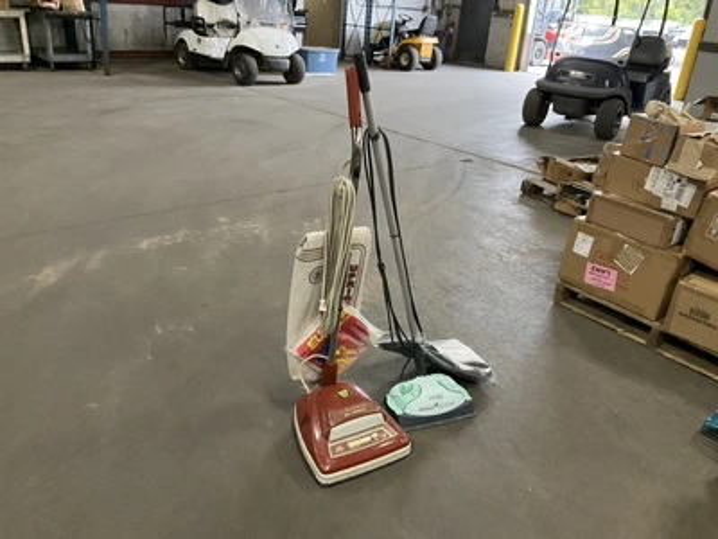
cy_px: 270
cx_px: 359
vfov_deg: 48.2
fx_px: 602
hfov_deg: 61.7
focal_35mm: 29
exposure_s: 1/60
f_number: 1.8
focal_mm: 3
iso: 200
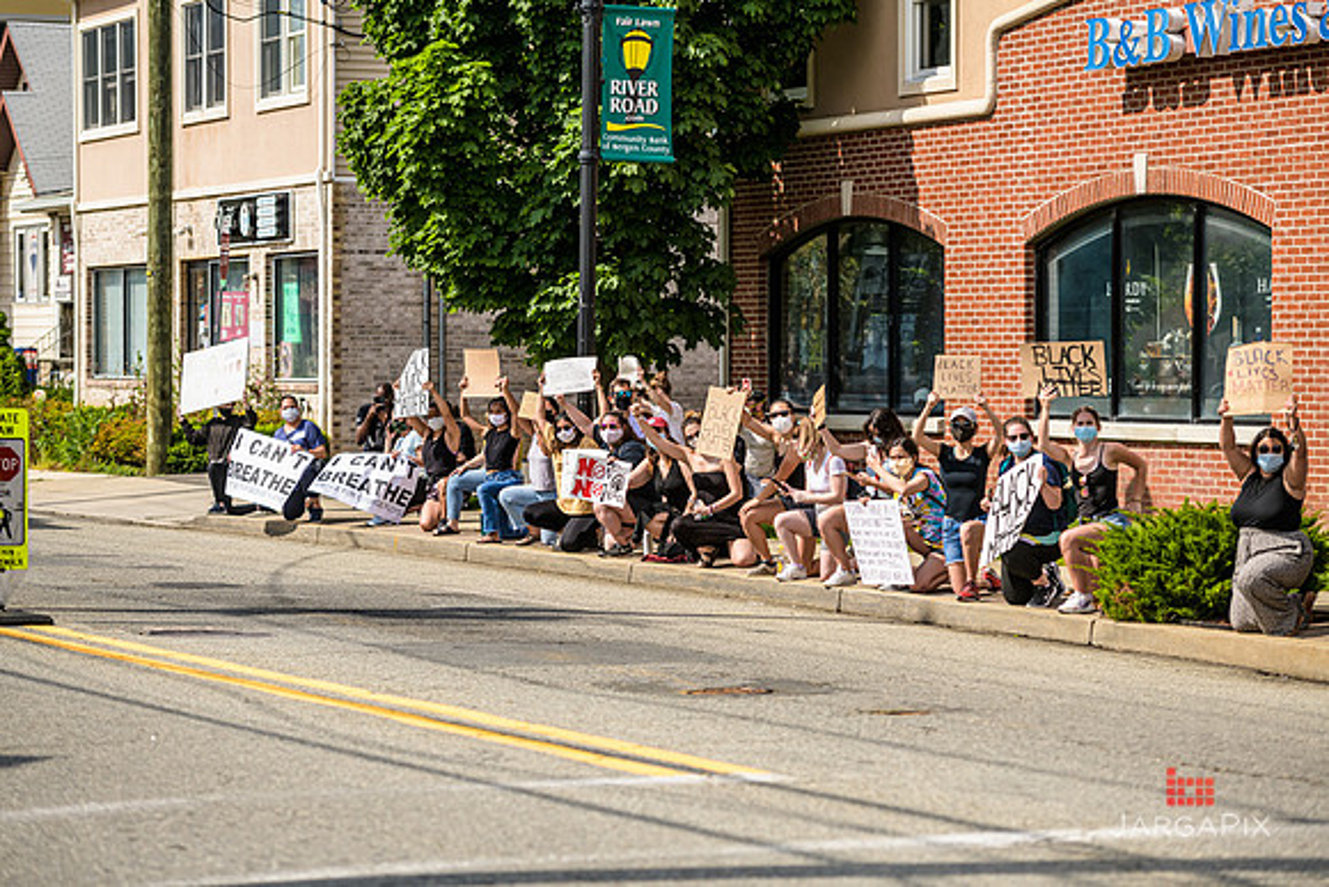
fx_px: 4283
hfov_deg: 17.6
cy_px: 444
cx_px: 664
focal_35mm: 116
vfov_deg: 11.8
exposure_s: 1/3200
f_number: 4
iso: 200
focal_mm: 116
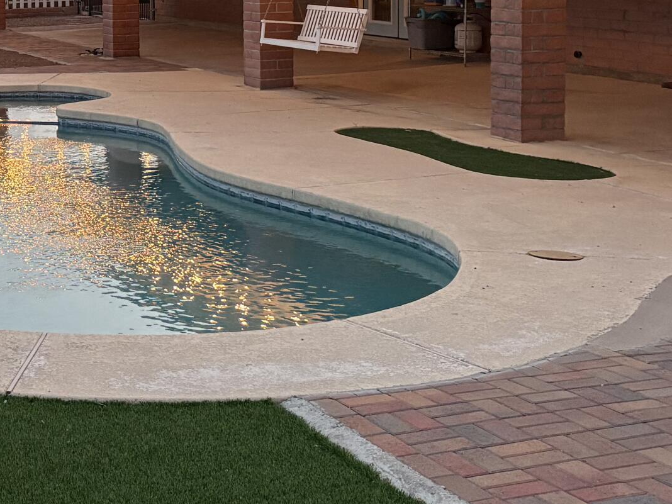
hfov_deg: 24.8
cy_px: 49
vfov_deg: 19.8
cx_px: -75
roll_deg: +1.3
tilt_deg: -5.6
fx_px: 1417
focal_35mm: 73
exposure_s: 1/60
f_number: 1.6
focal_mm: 5.96
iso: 250
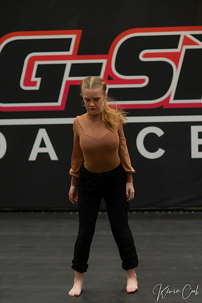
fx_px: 1069
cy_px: 152
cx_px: 101
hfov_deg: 10.8
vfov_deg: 16.1
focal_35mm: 127
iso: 1600
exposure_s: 1/640
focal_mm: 85
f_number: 2
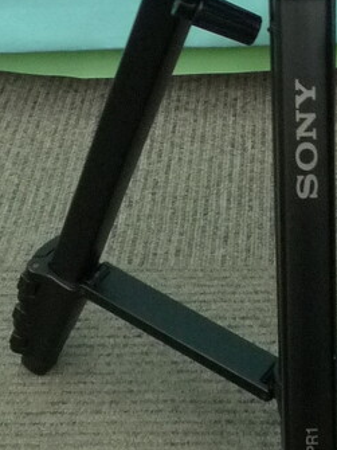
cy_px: 110
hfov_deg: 16.9
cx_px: 295
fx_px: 1117
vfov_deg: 22.5
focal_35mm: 86
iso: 400
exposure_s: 1/8
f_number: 8
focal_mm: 5.1
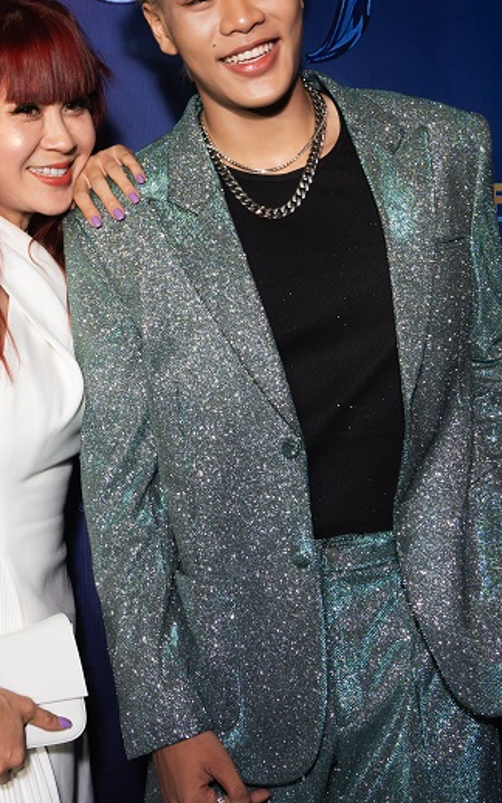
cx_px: 152
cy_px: 301
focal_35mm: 59
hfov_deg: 21.9
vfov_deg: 34.4
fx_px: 1291
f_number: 7.1
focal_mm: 30
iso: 1000
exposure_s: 1/160
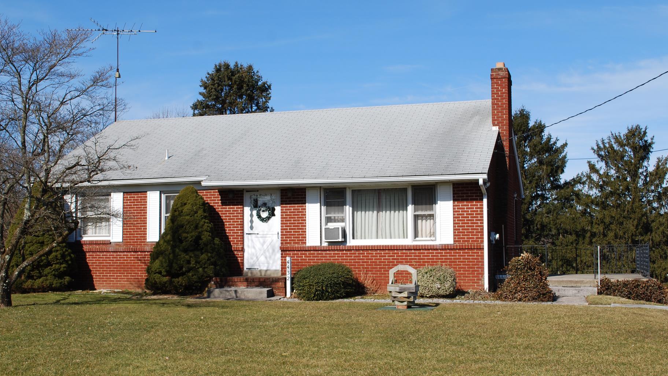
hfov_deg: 44.6
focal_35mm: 46
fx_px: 815
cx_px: 328
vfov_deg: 26.0
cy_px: 205
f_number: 8
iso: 100
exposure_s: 1/250
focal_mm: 26
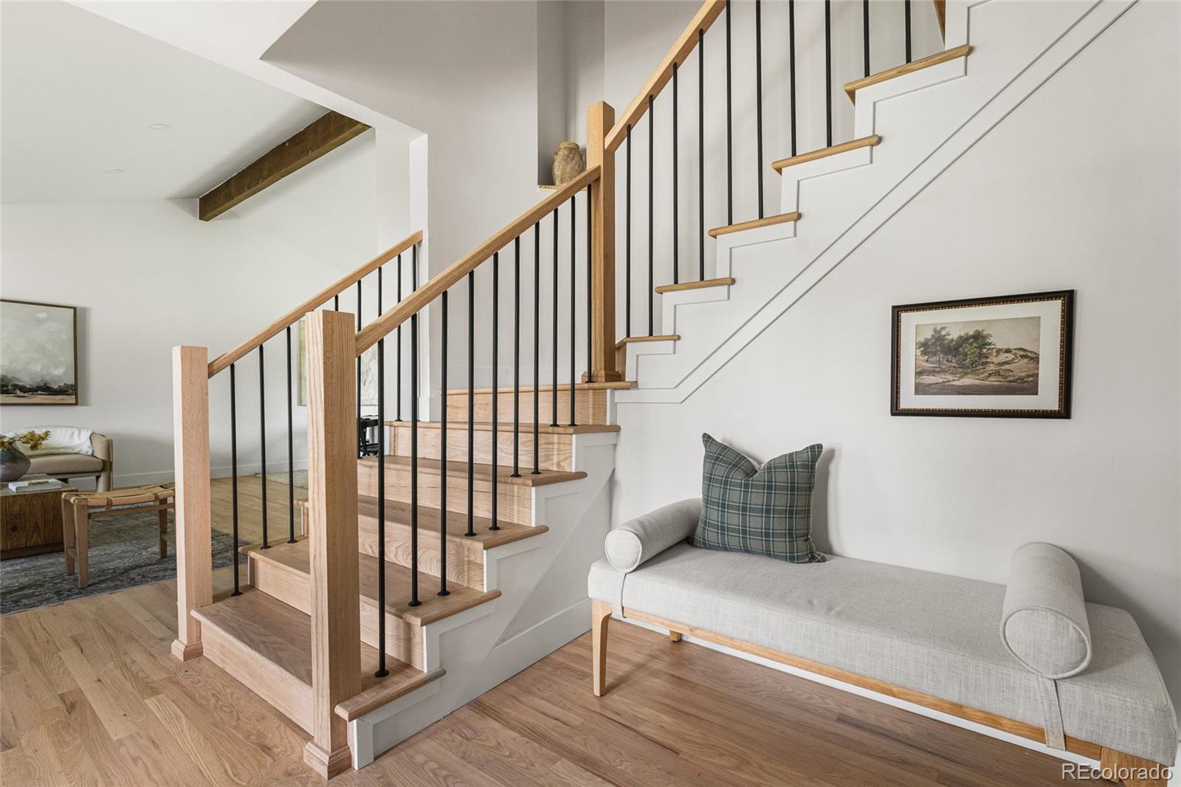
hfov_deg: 96.7
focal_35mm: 16
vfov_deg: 73.7
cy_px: 394
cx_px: 590
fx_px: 525
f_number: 8
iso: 500
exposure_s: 1/10
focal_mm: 16
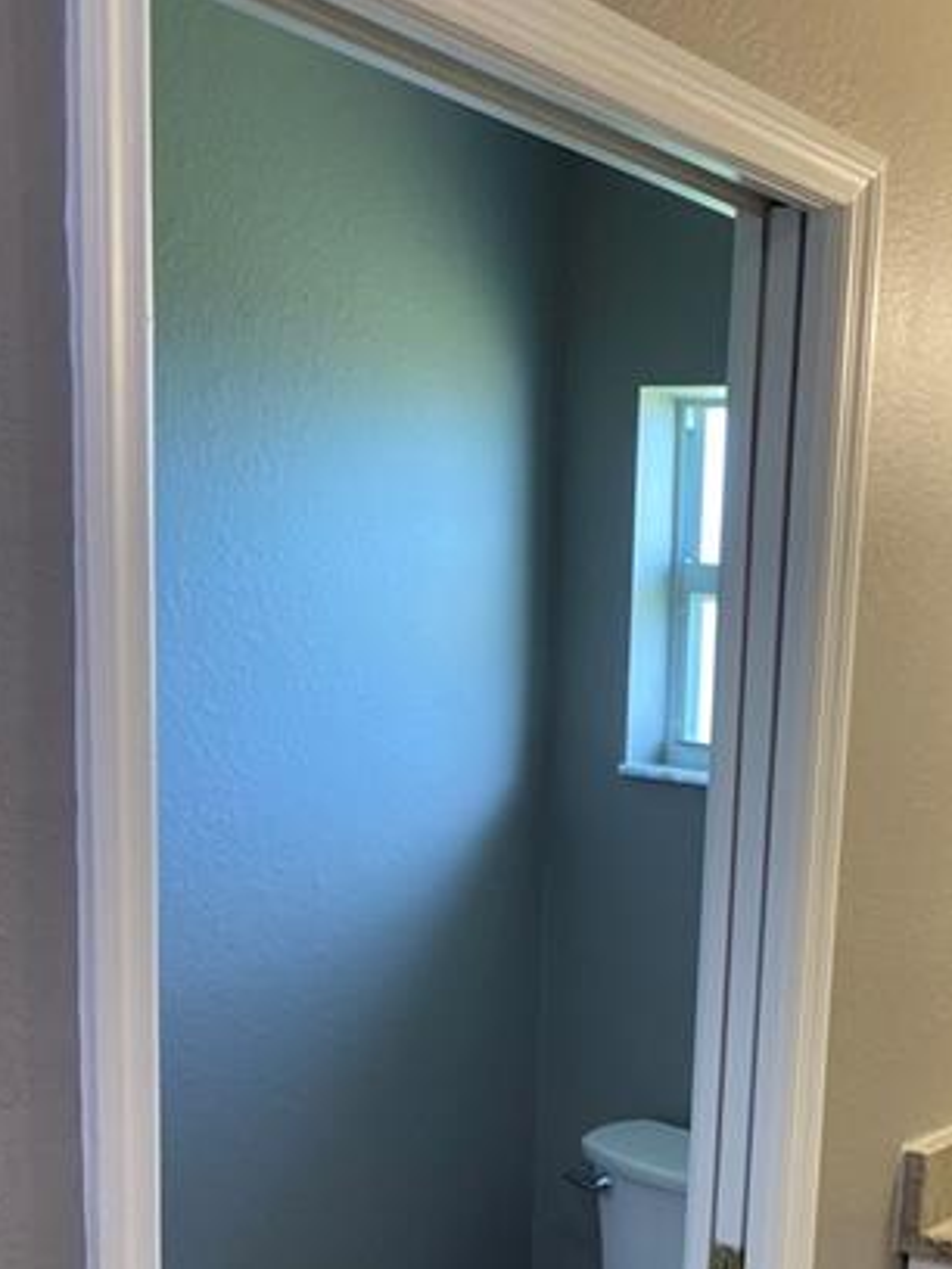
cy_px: 989
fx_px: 1797
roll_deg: -5.6
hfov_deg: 28.4
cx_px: 880
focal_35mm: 49
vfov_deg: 37.7
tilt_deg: -12.5
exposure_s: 1/120
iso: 80
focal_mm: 4.25
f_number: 1.8
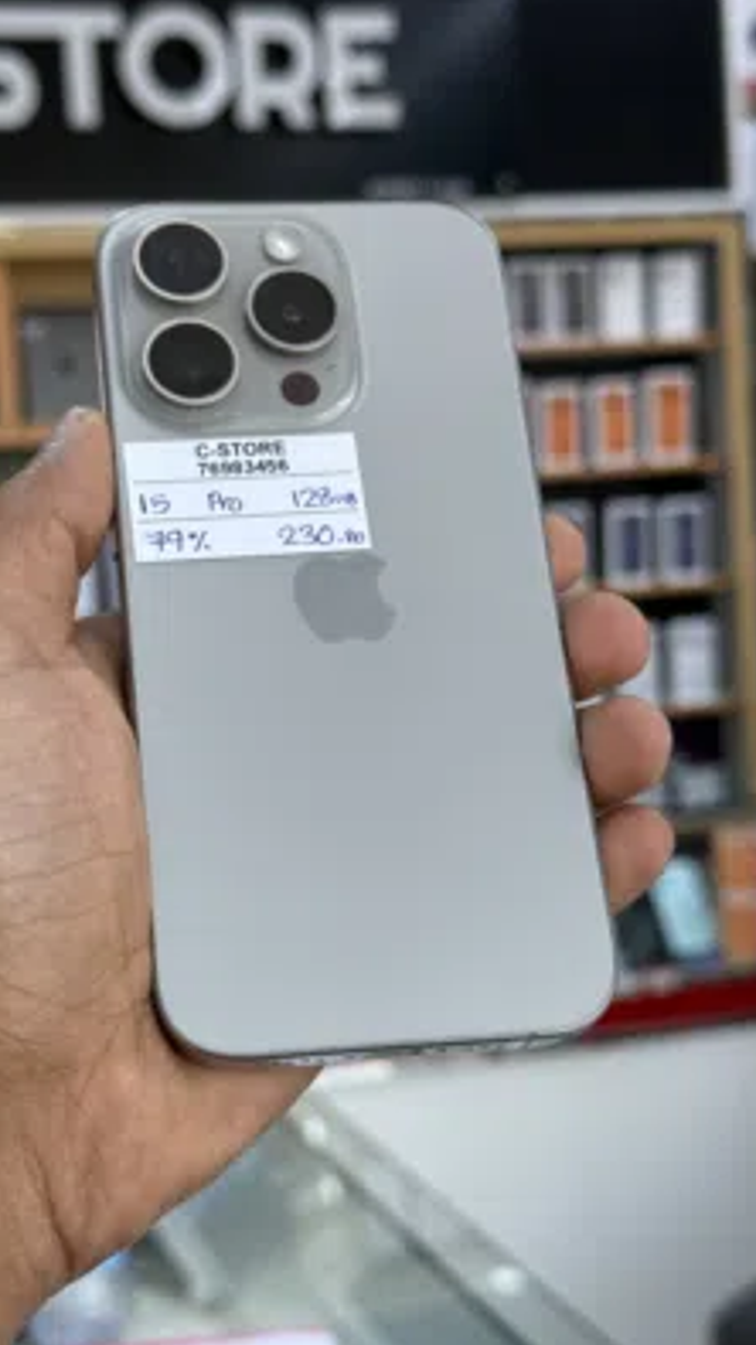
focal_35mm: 53
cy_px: 671
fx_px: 1890
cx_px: 303
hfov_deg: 22.6
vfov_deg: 39.2
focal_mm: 6.76
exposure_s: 1/769
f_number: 1.78
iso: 80
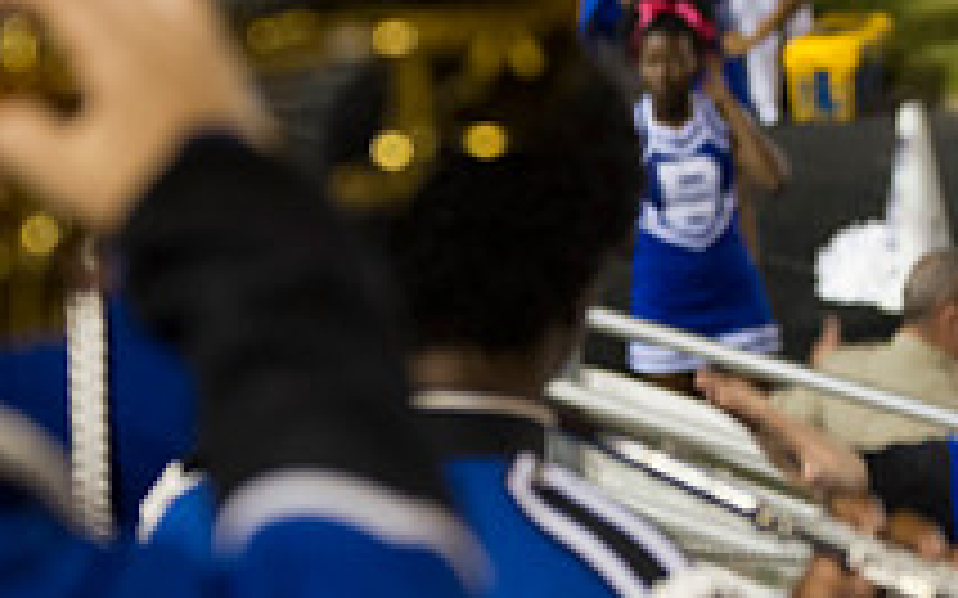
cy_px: 360
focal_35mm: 310
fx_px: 8092
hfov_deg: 6.8
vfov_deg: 4.2
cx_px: 679
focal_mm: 112
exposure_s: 1/80
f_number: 4
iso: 4000
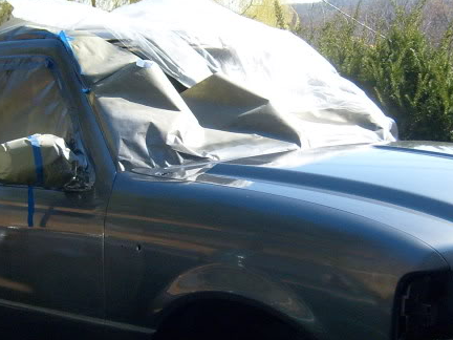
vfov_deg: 17.8
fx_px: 1086
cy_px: 182
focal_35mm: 83
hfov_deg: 23.6
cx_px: 230
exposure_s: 1/90
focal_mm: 5.8
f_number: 7.1
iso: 80
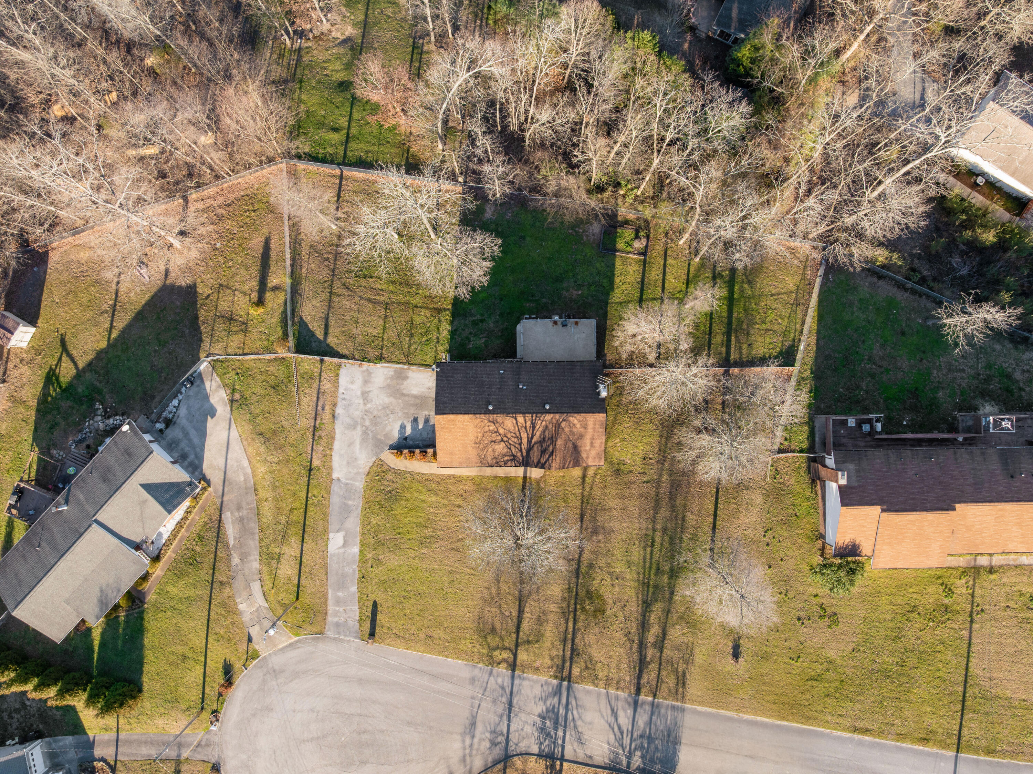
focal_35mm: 24
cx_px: 516
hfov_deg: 71.6
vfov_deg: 56.8
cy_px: 387
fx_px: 716
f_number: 7.1
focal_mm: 12.29
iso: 100
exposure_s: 1/100
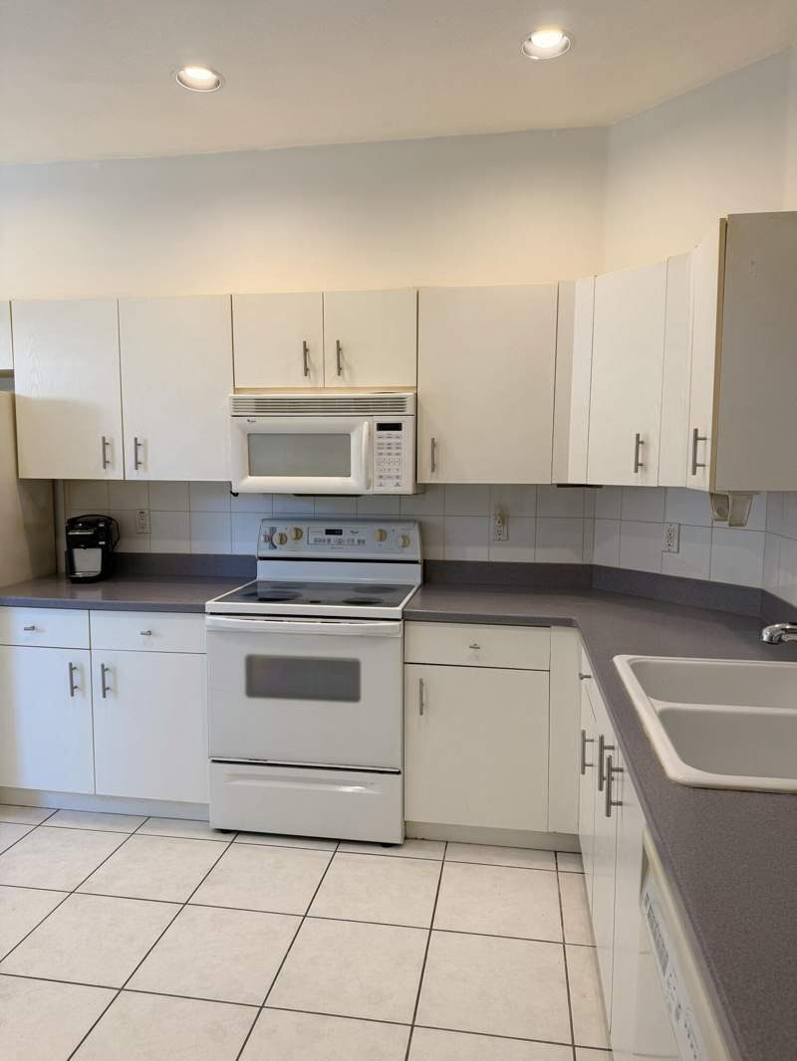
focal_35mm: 24
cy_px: 530
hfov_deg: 56.8
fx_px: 736
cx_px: 398
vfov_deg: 71.6
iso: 100
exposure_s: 1/120
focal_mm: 6.76
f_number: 1.78
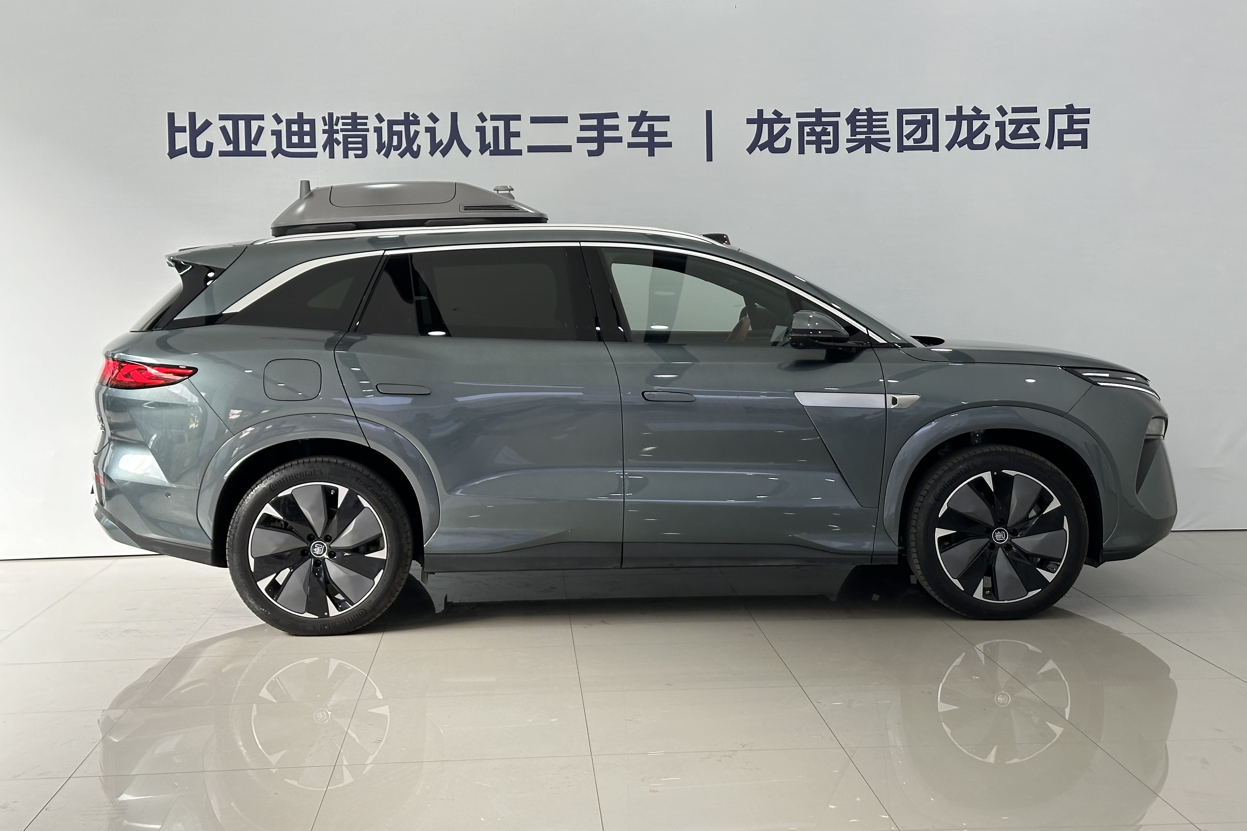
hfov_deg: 39.6
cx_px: 624
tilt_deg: -3.5
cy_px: 378
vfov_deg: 27.0
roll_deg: +1.3
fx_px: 1732
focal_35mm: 50
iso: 64
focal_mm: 6.86
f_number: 1.78
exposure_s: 1/121
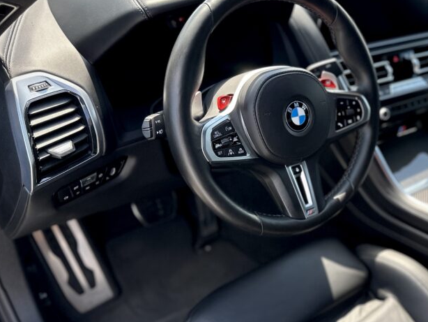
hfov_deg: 44.3
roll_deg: -3.8
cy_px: 193
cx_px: 348
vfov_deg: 35.9
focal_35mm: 40
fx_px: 495
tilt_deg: -31.7
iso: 80
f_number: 1.78
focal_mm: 6.86
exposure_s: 1/630
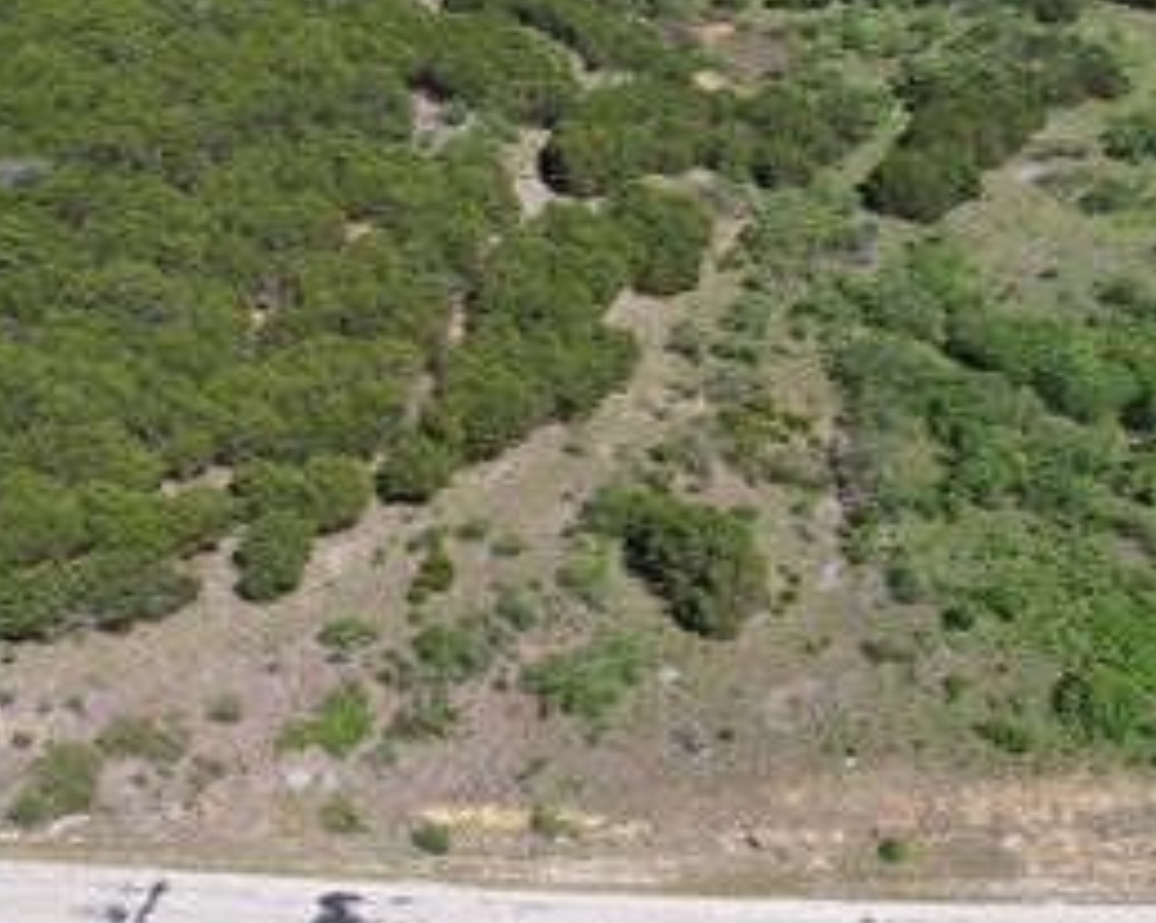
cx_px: 923
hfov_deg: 43.7
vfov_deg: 36.9
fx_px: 1367
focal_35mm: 40
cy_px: 302
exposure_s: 1/1500
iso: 100
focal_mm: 8.38
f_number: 2.8
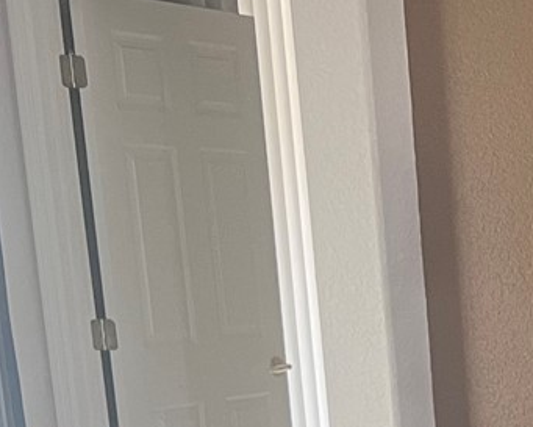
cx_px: 1049
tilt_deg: -13.6
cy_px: 663
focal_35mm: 119
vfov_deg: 12.3
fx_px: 1878
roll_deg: -0.3
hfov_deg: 13.8
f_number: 1.5
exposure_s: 1/60
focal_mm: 5.7
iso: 250
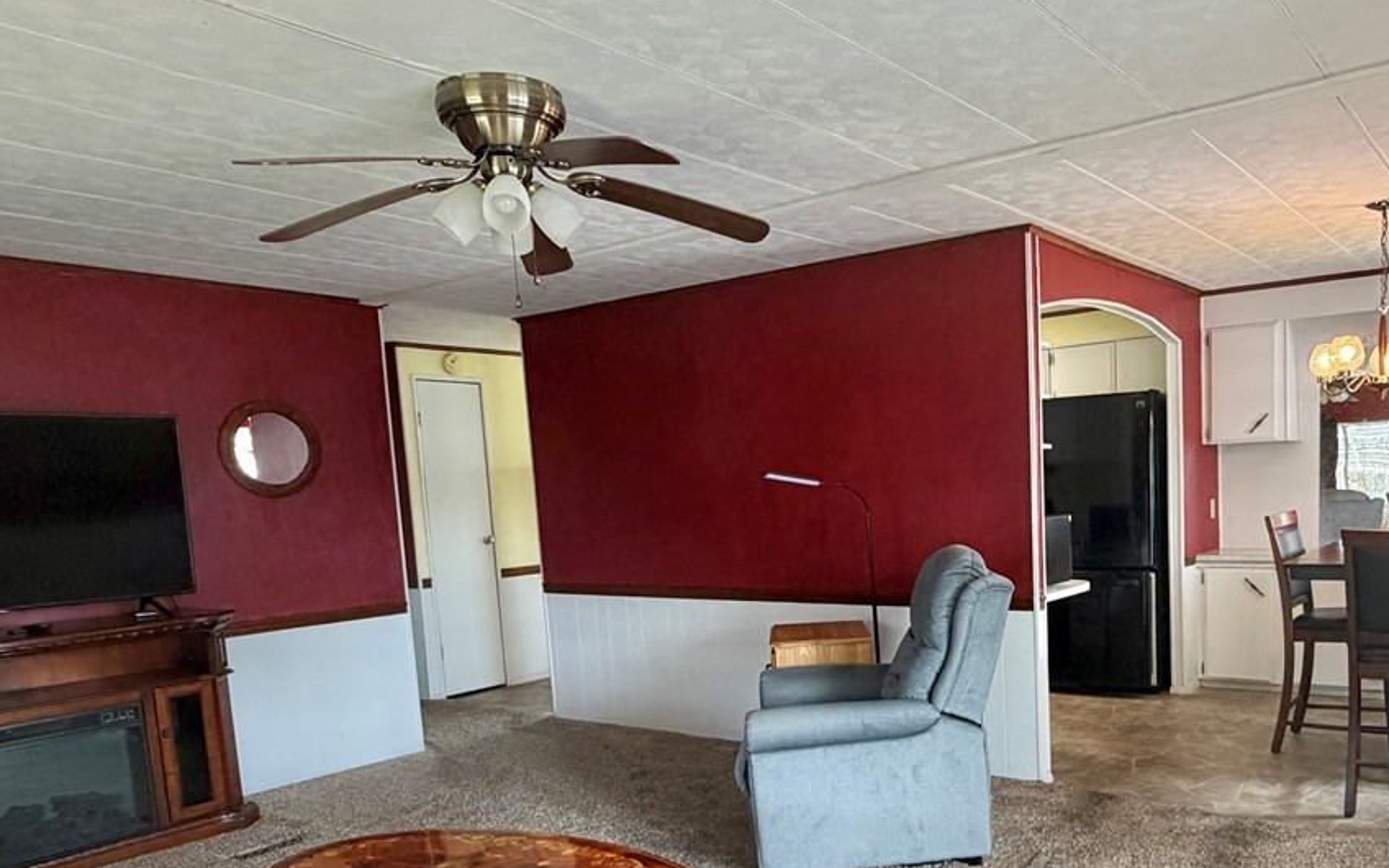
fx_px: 1060
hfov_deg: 64.9
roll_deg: +3.0
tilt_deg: -7.6
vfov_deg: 43.6
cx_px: 916
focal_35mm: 28
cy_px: 608
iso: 200
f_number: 2.2
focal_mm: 2.22
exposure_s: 1/120
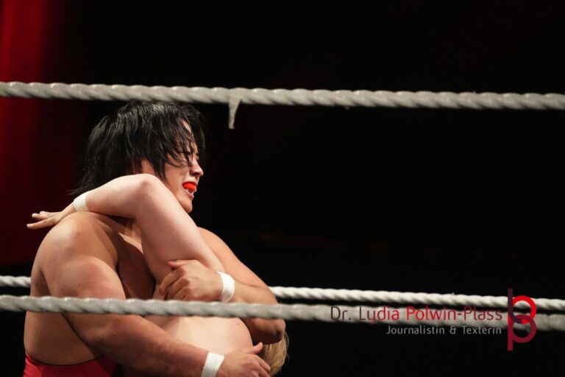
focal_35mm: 314
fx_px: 4920
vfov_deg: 4.4
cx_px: 282
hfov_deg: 6.6
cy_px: 188
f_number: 6.3
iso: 6400
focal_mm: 209
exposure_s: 1/160
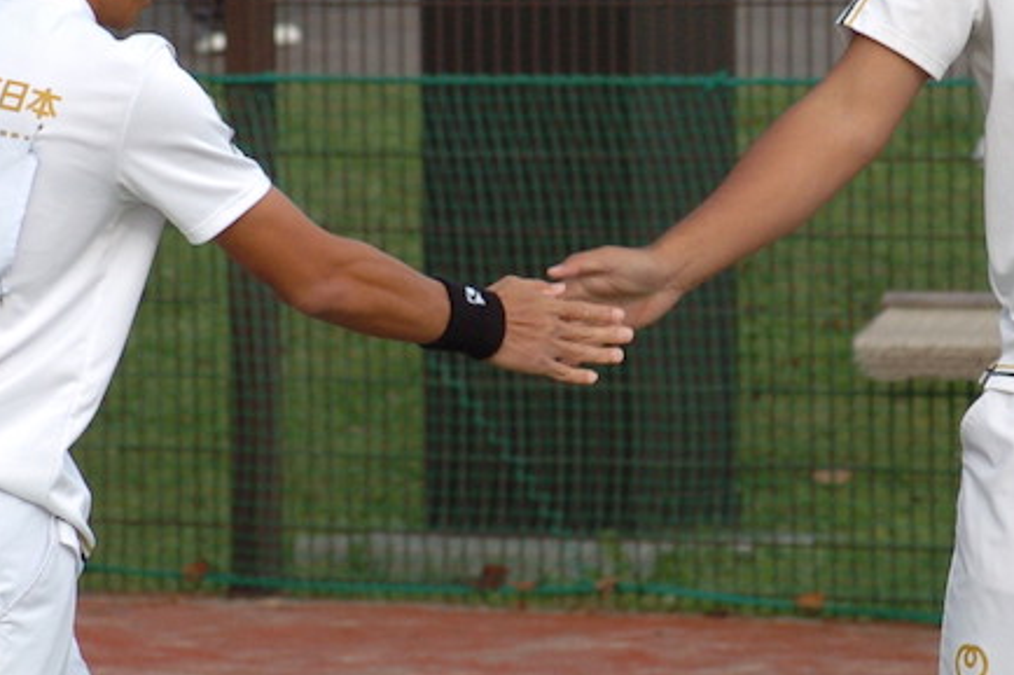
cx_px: 638
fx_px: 12641
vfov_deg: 3.1
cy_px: 293
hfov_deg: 4.6
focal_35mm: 449
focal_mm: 130
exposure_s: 1/500
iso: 400
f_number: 7.1
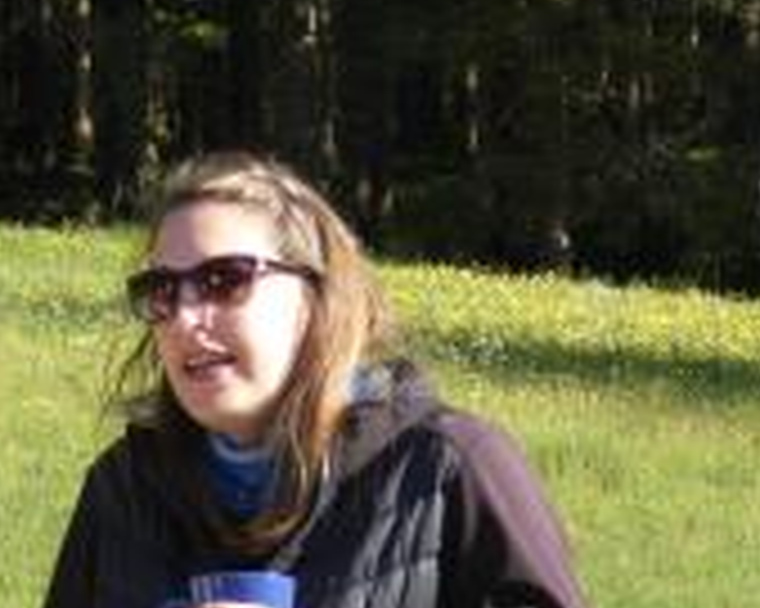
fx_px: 5710
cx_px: 58
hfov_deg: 7.6
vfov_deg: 6.1
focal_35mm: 254
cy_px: 243
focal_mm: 19.7
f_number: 5
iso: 80
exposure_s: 1/160
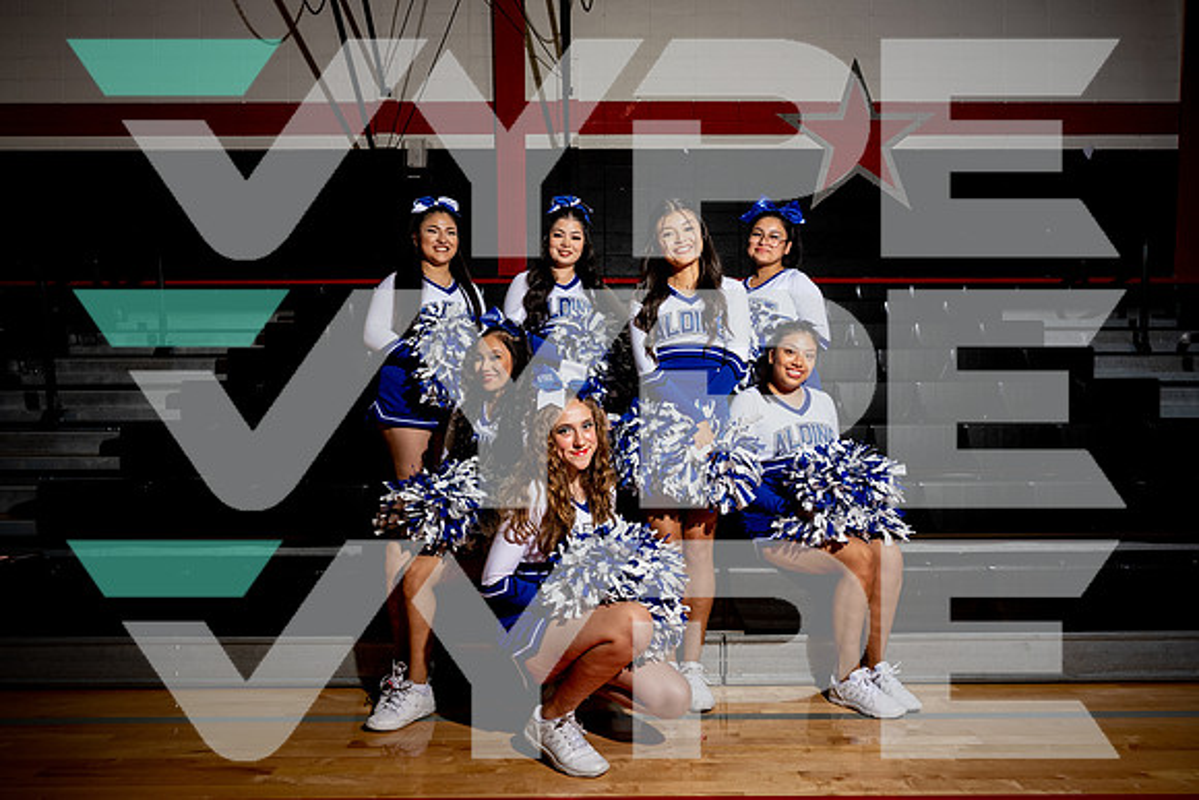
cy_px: 400
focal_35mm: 24
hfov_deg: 73.7
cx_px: 600
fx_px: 799
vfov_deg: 53.2
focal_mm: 24
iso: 100
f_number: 5.6
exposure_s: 1/160
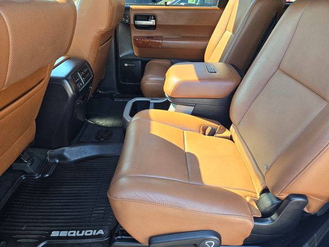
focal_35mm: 23
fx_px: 219
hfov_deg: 73.9
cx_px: 164
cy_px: 124
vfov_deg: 58.9
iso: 160
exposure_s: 1/180
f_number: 1.8
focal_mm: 5.4
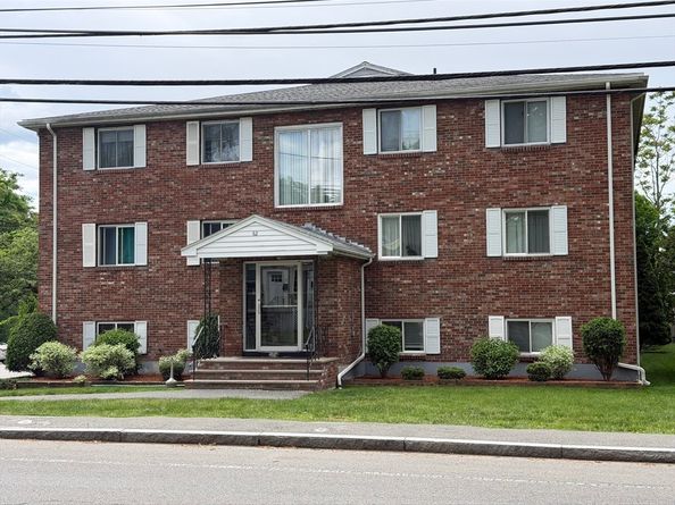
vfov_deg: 30.2
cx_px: 338
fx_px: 936
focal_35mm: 48
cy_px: 252
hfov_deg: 39.7
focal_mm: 6.76
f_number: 1.78
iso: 100
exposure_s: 1/1838
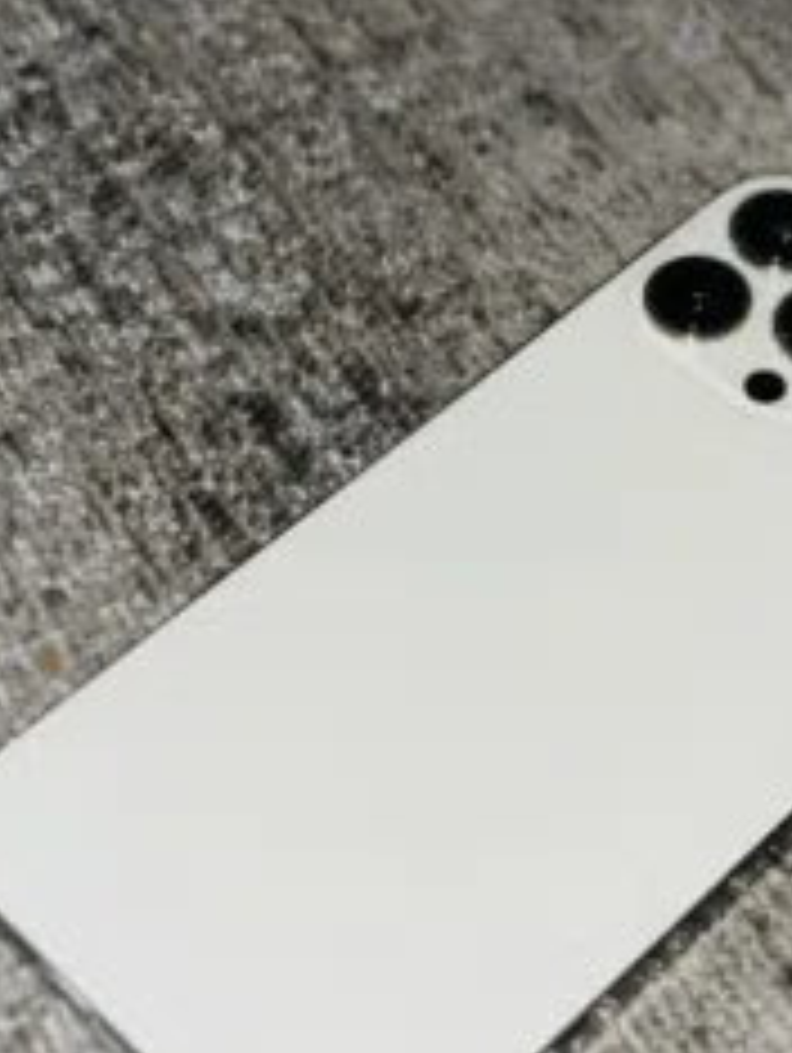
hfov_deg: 17.9
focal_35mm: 82
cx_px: 576
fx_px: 2497
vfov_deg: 23.8
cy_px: 526
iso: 40
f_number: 1.78
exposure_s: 1/32
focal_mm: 6.86
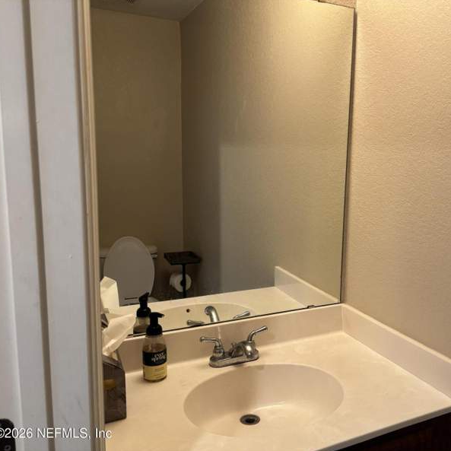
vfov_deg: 52.5
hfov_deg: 51.6
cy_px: 226
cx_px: 297
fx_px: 457
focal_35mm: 31
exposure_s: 1/60
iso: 200
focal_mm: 5.96
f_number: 1.6
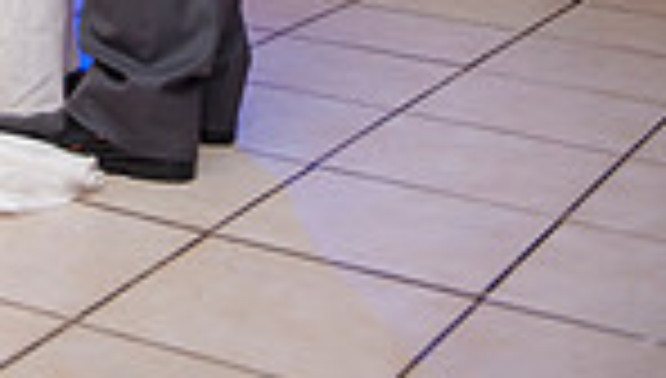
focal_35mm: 111
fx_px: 1964
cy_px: -626
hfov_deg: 18.8
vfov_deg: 9.4
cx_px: 11
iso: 1000
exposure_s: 1/160
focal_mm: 35
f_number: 2.8
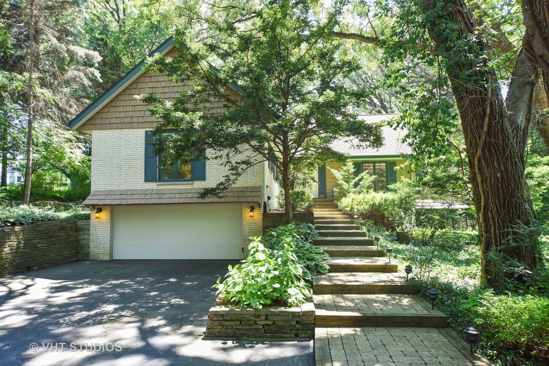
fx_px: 351
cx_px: 274
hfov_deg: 76.1
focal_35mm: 23
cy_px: 183
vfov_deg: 55.1
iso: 560
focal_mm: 23
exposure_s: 1/60
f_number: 8
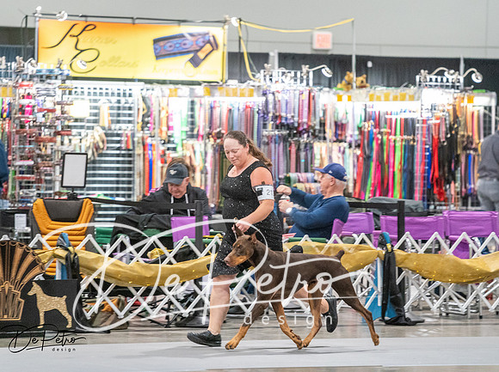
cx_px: 228
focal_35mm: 249
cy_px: 158
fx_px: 3578
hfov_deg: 8.0
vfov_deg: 6.0
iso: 6400
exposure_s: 1/250
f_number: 2.8
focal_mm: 200
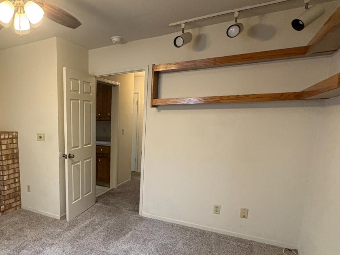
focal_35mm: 25
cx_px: 73
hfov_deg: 63.9
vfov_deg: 54.1
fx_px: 246
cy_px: 163
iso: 500
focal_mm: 2.22
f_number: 2.2
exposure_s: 1/60
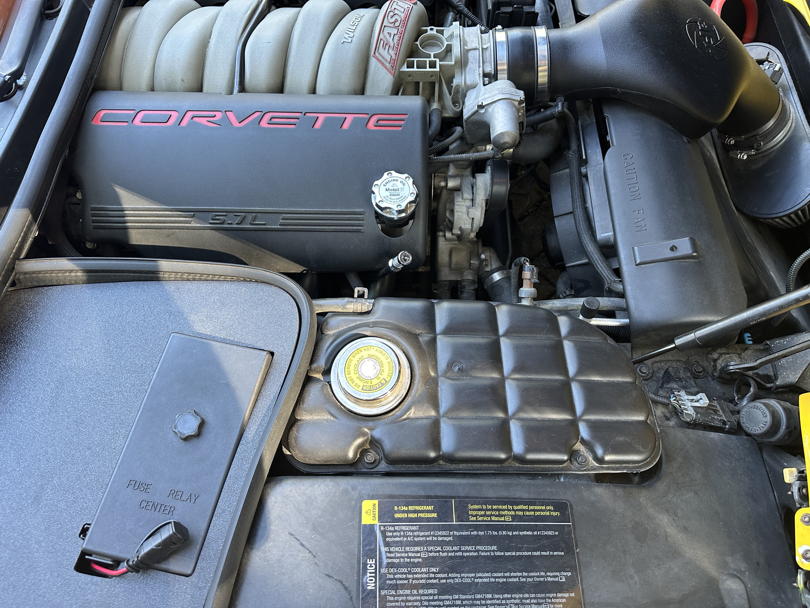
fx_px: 562
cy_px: 304
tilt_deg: -66.5
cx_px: 405
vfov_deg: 56.8
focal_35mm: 24
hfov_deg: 71.6
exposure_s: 1/121
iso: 200
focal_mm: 6.86
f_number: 1.78
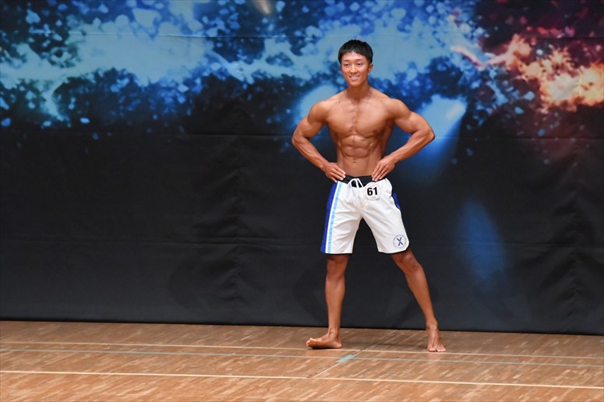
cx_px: 302
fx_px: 4779
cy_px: 201
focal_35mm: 285
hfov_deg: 7.2
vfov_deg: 4.8
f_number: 5.6
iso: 8000
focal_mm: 190
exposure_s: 1/400
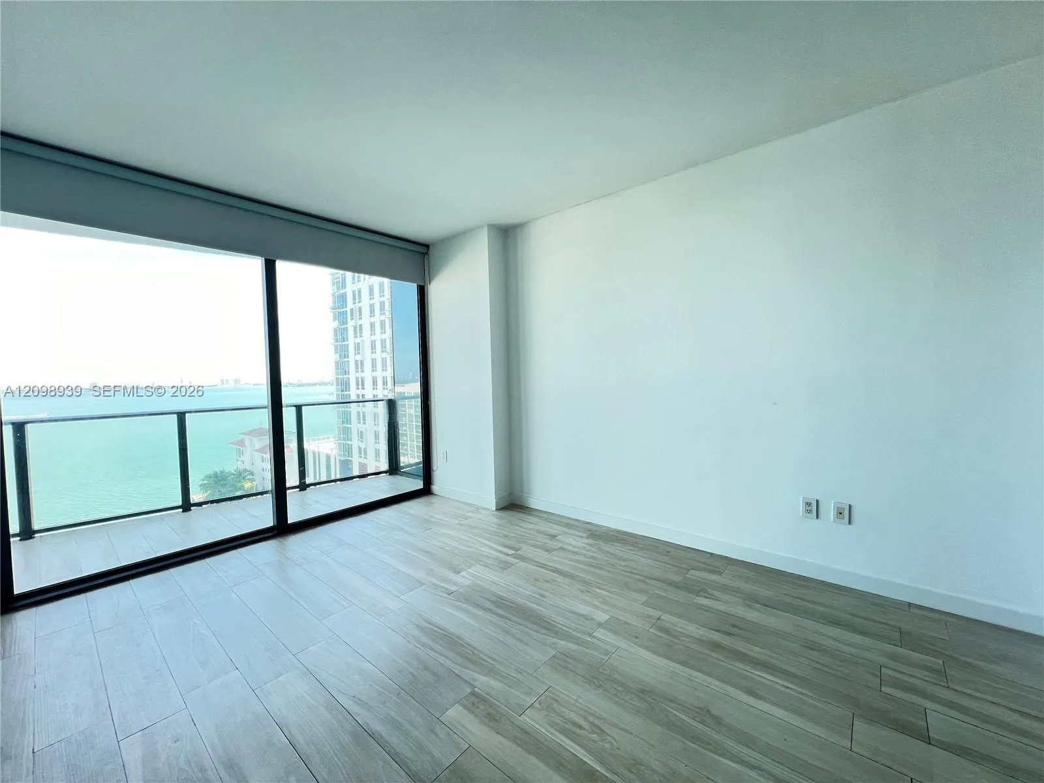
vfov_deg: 89.9
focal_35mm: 13
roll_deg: +1.9
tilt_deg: -1.8
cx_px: 522
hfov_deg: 106.2
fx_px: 392
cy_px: 392
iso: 50
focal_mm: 1.57
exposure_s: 1/99
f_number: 1.8
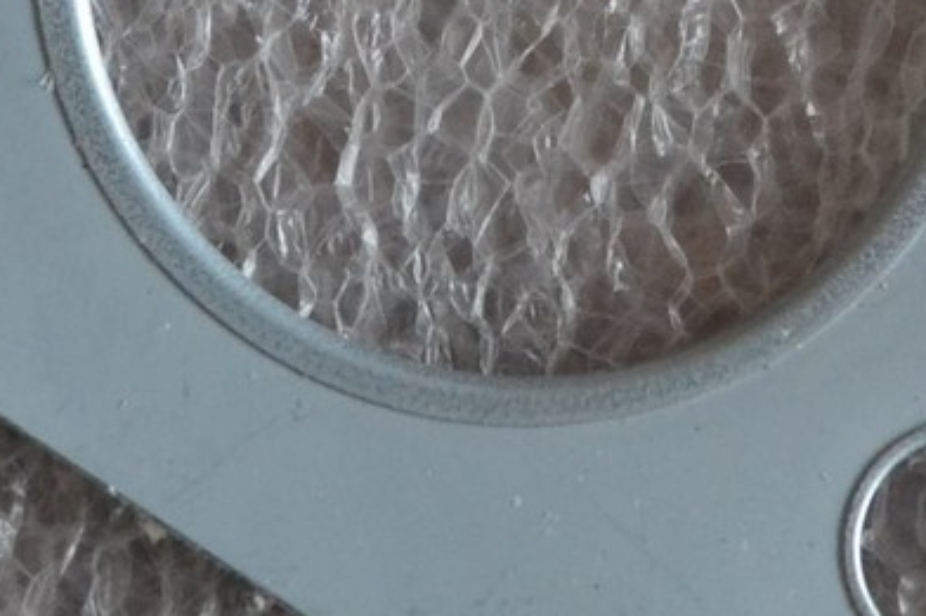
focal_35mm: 181
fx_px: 4646
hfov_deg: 11.4
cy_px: -21
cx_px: 468
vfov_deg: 7.6
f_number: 5
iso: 3200
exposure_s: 1/40
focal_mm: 35
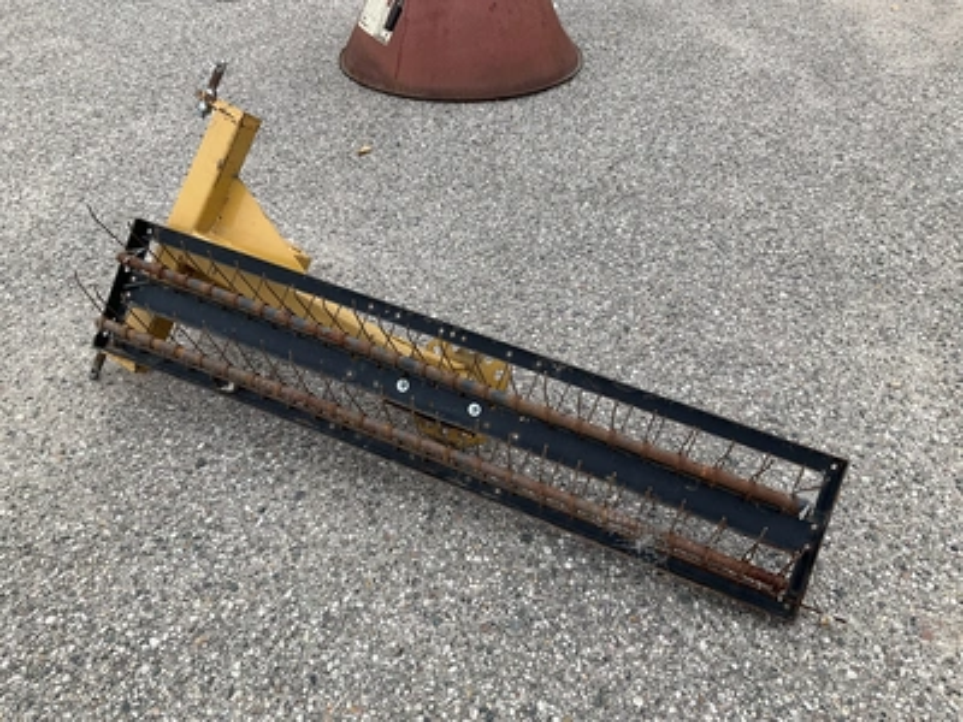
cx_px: 482
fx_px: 807
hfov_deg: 61.7
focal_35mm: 29
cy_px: 361
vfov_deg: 48.2
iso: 25
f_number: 1.8
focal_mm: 3
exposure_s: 1/353
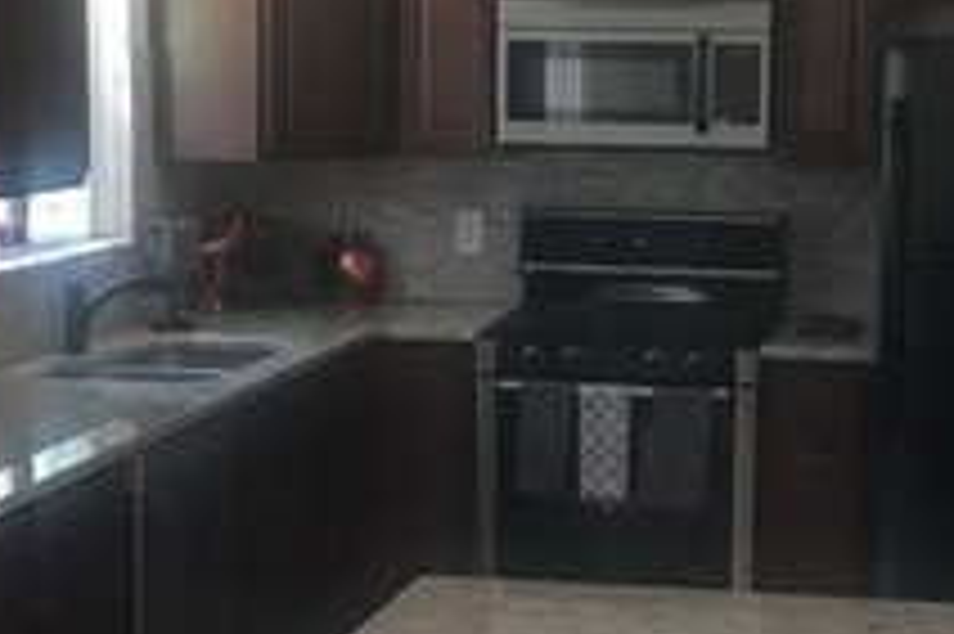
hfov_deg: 22.3
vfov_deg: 15.0
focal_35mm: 91
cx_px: 652
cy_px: 310
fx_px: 2410
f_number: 2.2
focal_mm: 4.15
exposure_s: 1/15
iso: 80
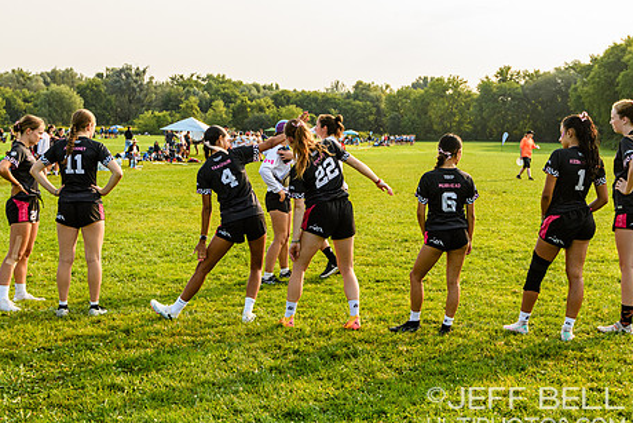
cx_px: 336
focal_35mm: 53
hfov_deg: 37.5
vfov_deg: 25.5
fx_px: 932
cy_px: 188
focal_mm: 28
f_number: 4
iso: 400
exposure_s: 1/1250
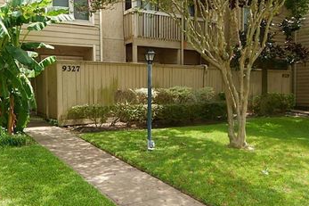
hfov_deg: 56.4
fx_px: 283
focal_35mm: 33
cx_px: 110
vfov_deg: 39.9
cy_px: 109
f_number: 3
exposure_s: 1/400
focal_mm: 4
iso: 125
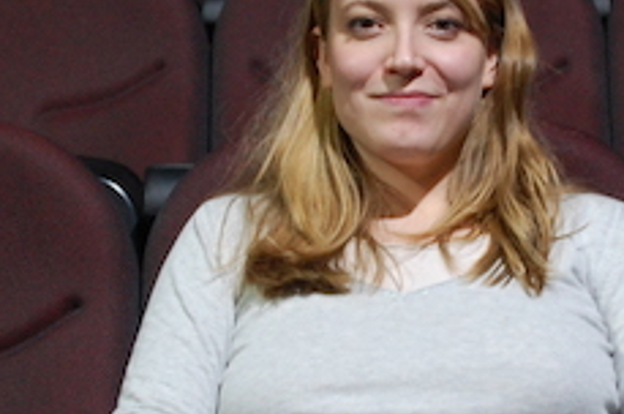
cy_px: 308
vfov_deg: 9.3
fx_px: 2544
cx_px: 401
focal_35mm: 147
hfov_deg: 14.0
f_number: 4
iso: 800
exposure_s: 1/13
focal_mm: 28
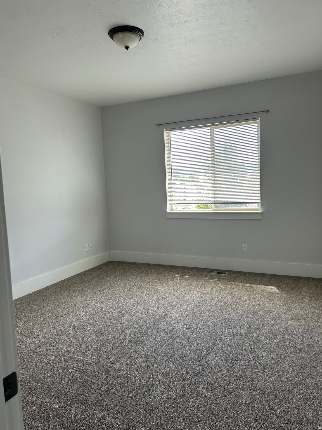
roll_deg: +2.2
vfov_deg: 67.3
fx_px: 322
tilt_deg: -0.7
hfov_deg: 53.1
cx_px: 161
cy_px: 215
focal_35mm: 26
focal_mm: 5.7
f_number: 1.5
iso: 50
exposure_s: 1/163
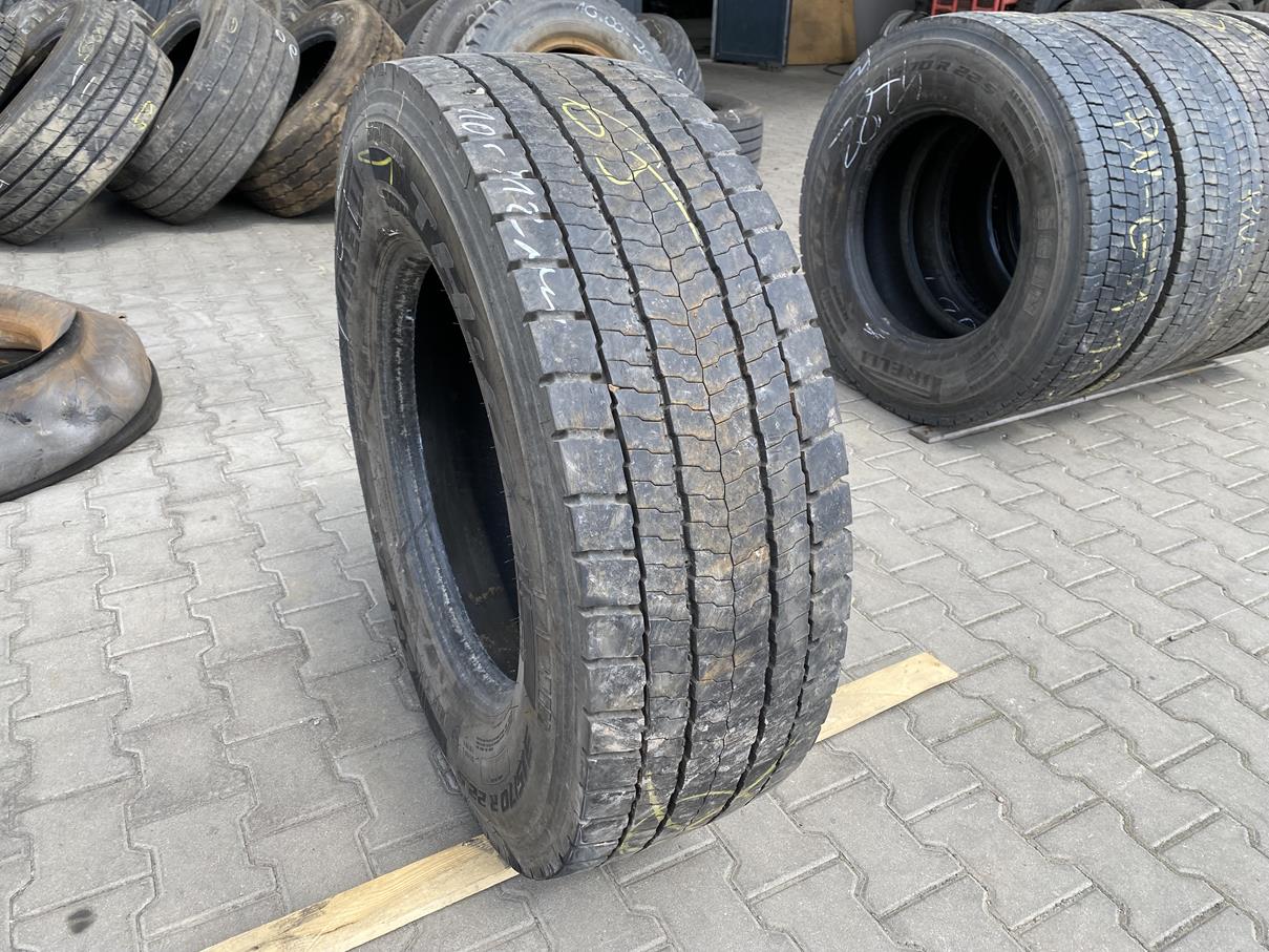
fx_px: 953
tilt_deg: -26.9
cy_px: 476
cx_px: 634
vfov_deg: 53.1
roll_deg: +0.7
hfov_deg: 67.3
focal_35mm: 26
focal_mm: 4.25
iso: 32
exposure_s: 1/681
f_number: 1.8
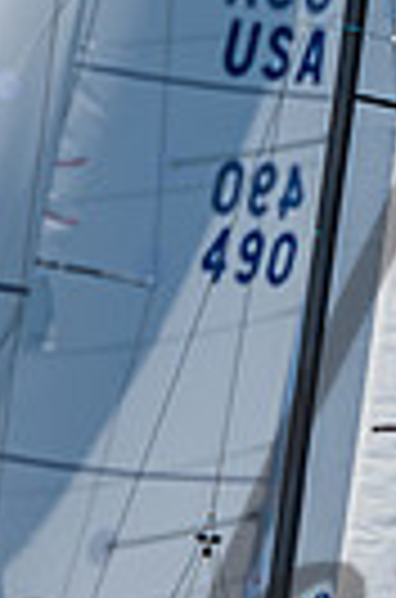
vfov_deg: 1.0
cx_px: 823
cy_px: 656
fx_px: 35907
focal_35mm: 2165
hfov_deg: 0.6
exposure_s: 1/2500
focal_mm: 400
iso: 400
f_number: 6.3
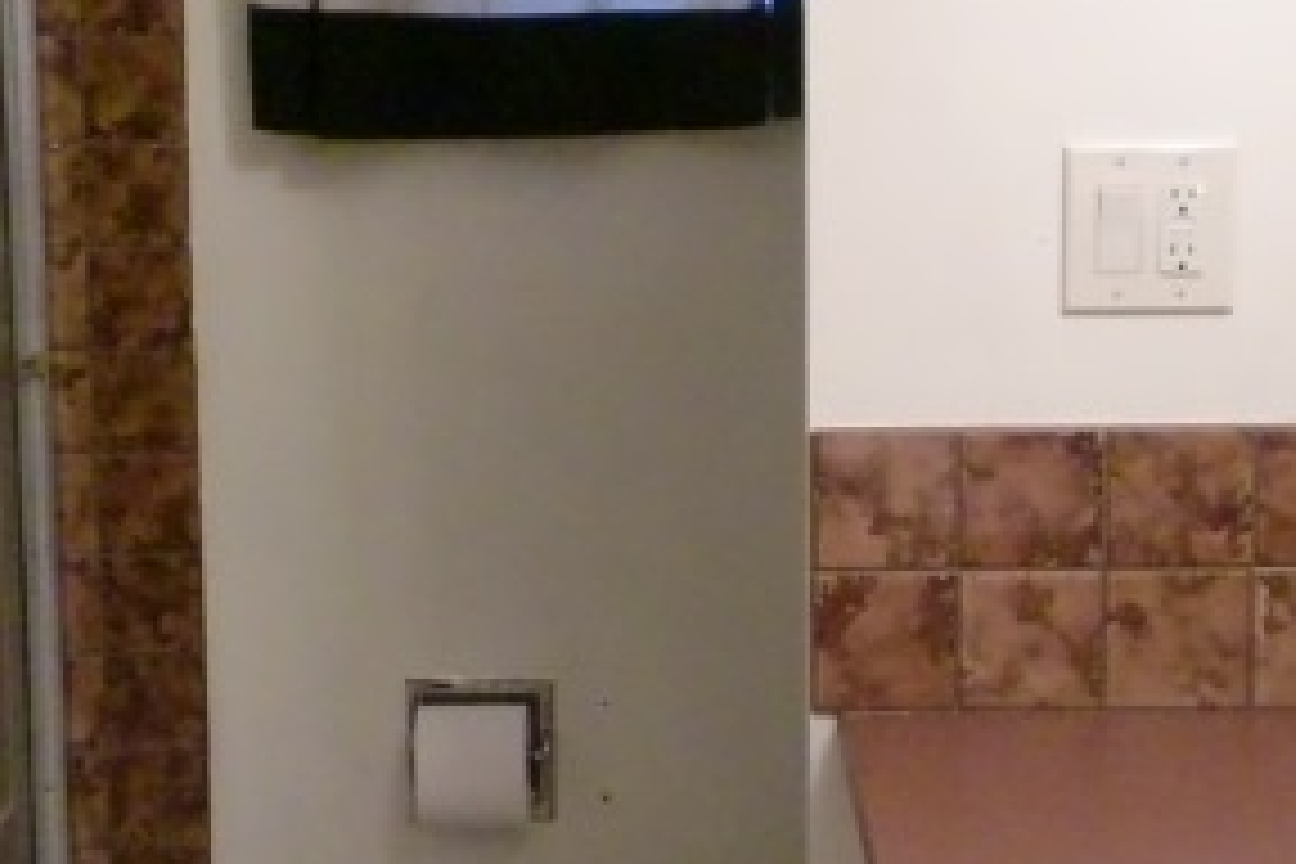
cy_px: 472
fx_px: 2916
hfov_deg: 25.0
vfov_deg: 16.9
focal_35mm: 81
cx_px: 477
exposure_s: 1/60
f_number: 3.1
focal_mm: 6.3
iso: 640
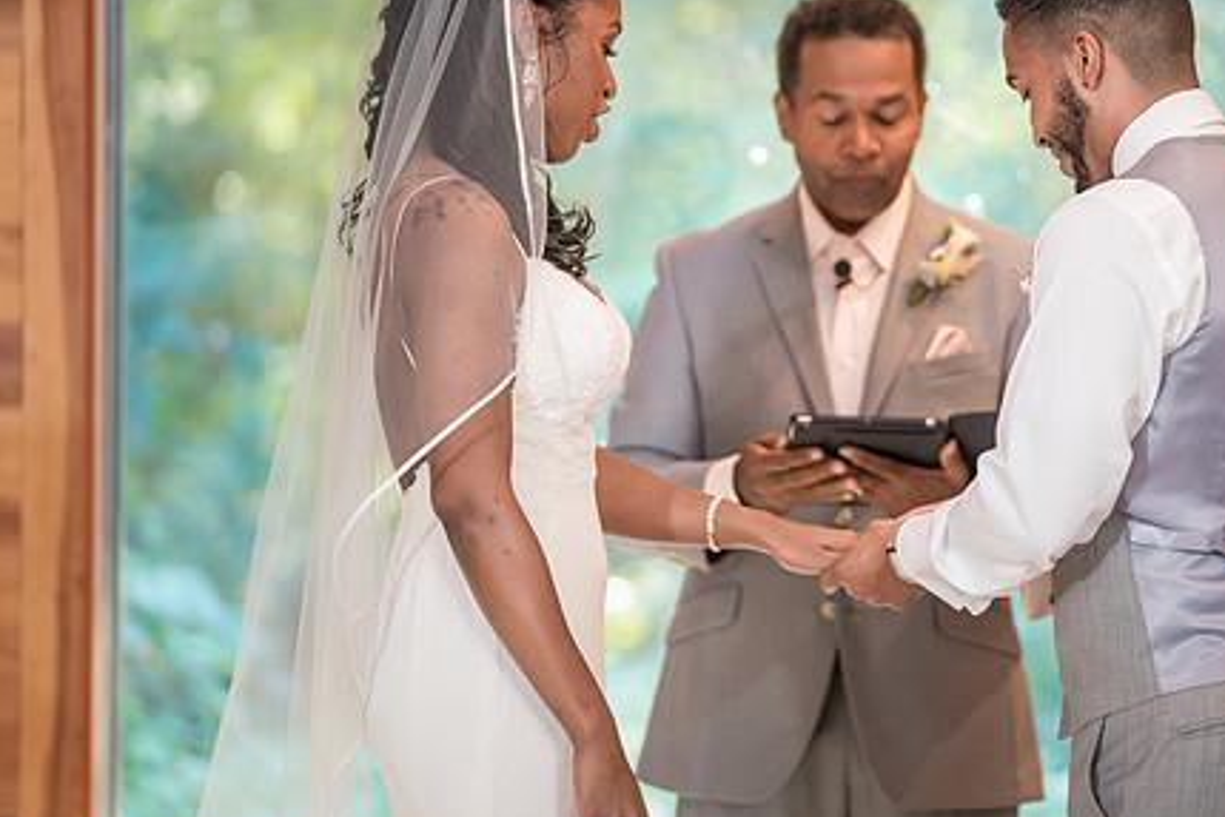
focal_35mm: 182
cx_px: 801
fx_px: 6195
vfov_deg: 7.6
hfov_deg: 11.3
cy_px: 407
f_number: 2.8
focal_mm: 131
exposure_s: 1/100
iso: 800
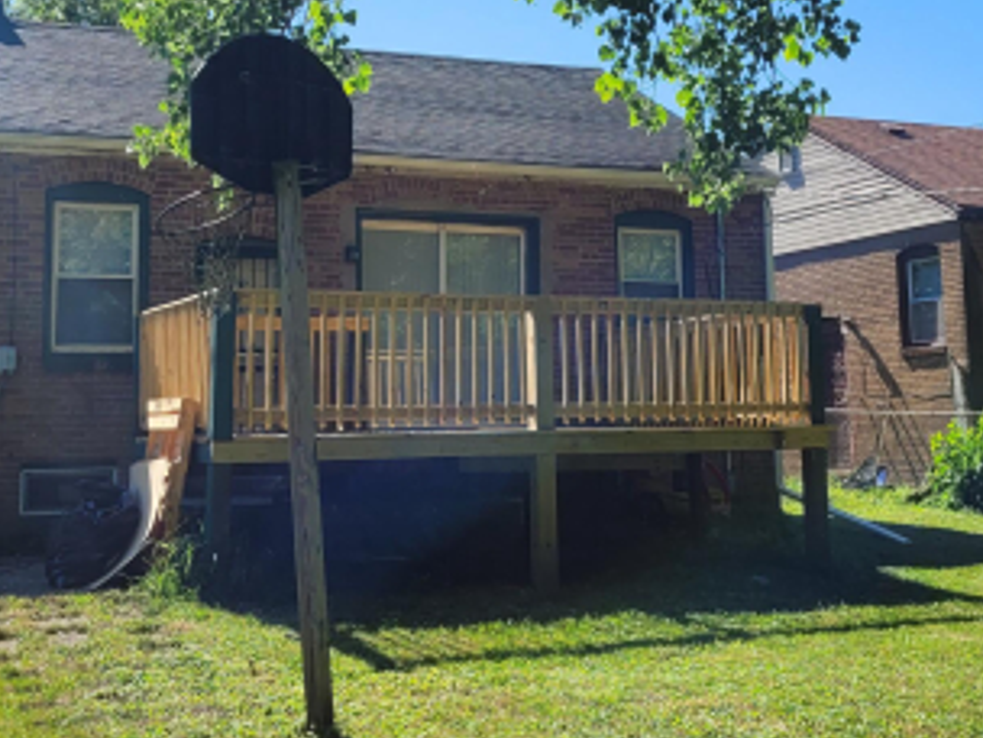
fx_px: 1619
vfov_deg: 25.4
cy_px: 207
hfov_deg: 33.8
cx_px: 487
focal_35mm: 57
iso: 40
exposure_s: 1/1874
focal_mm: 5.4
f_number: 1.8
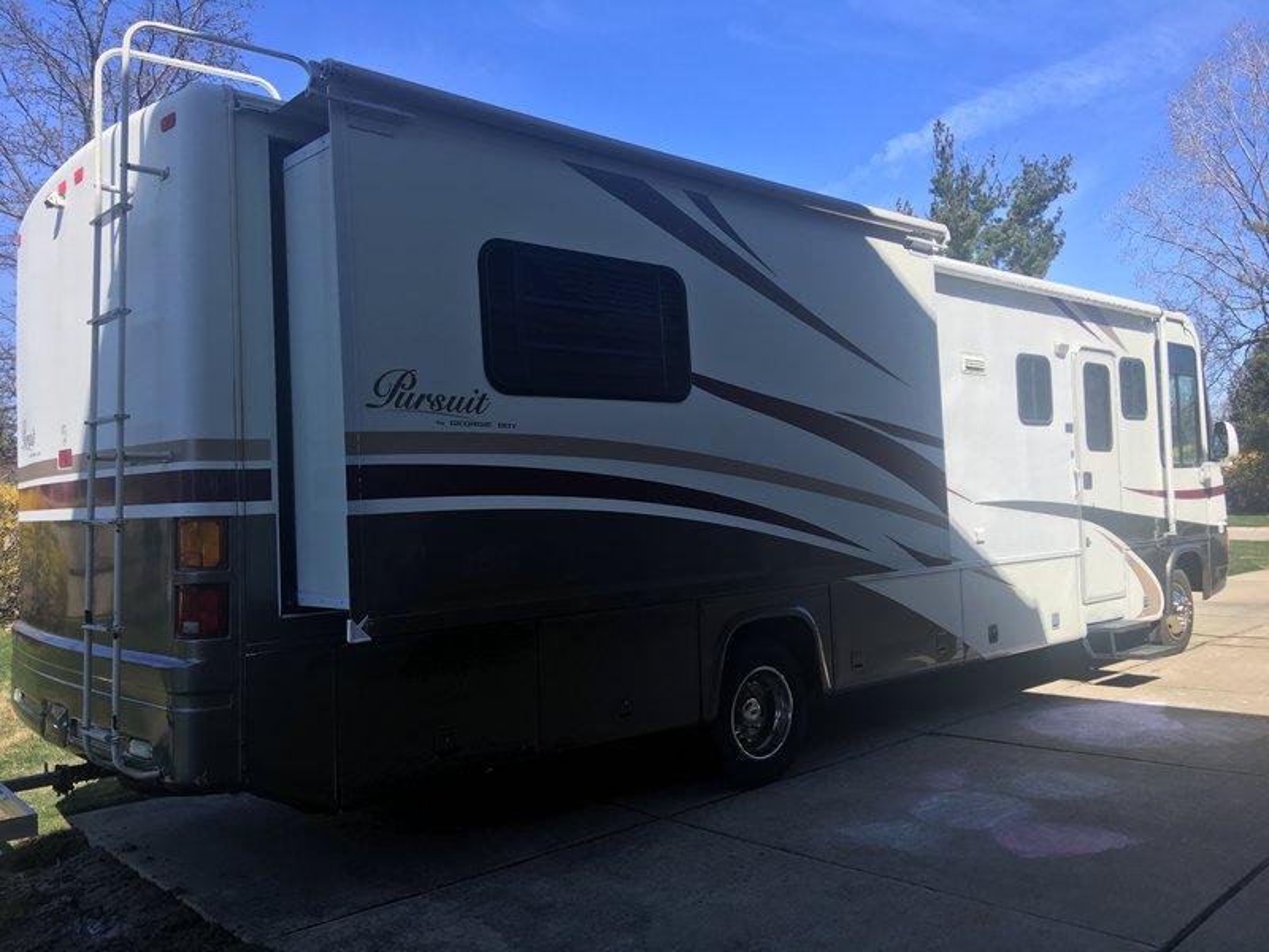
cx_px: 634
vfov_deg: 48.2
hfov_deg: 61.7
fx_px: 1063
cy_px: 476
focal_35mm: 29
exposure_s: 1/999
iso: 25
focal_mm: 4.15
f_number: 2.2
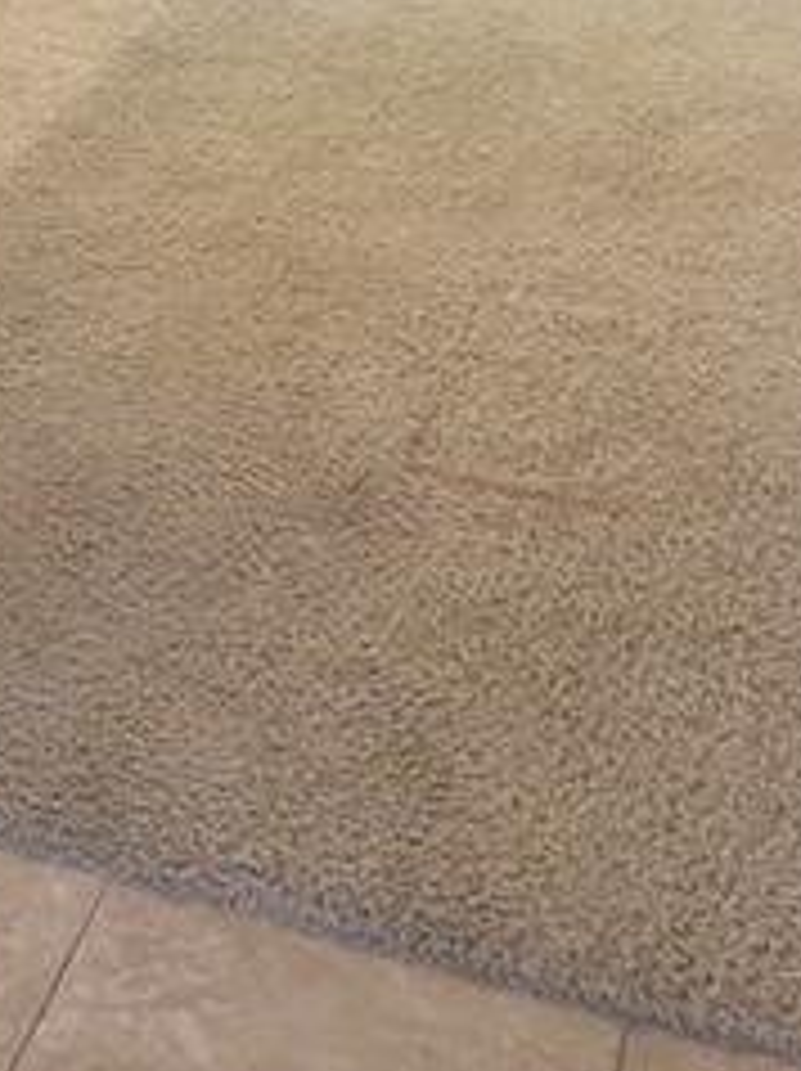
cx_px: -212
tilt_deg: -9.1
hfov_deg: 17.8
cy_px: -297
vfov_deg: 22.5
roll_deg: +1.1
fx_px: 2411
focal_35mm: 78
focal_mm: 4.15
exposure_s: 1/15
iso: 25
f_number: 2.2
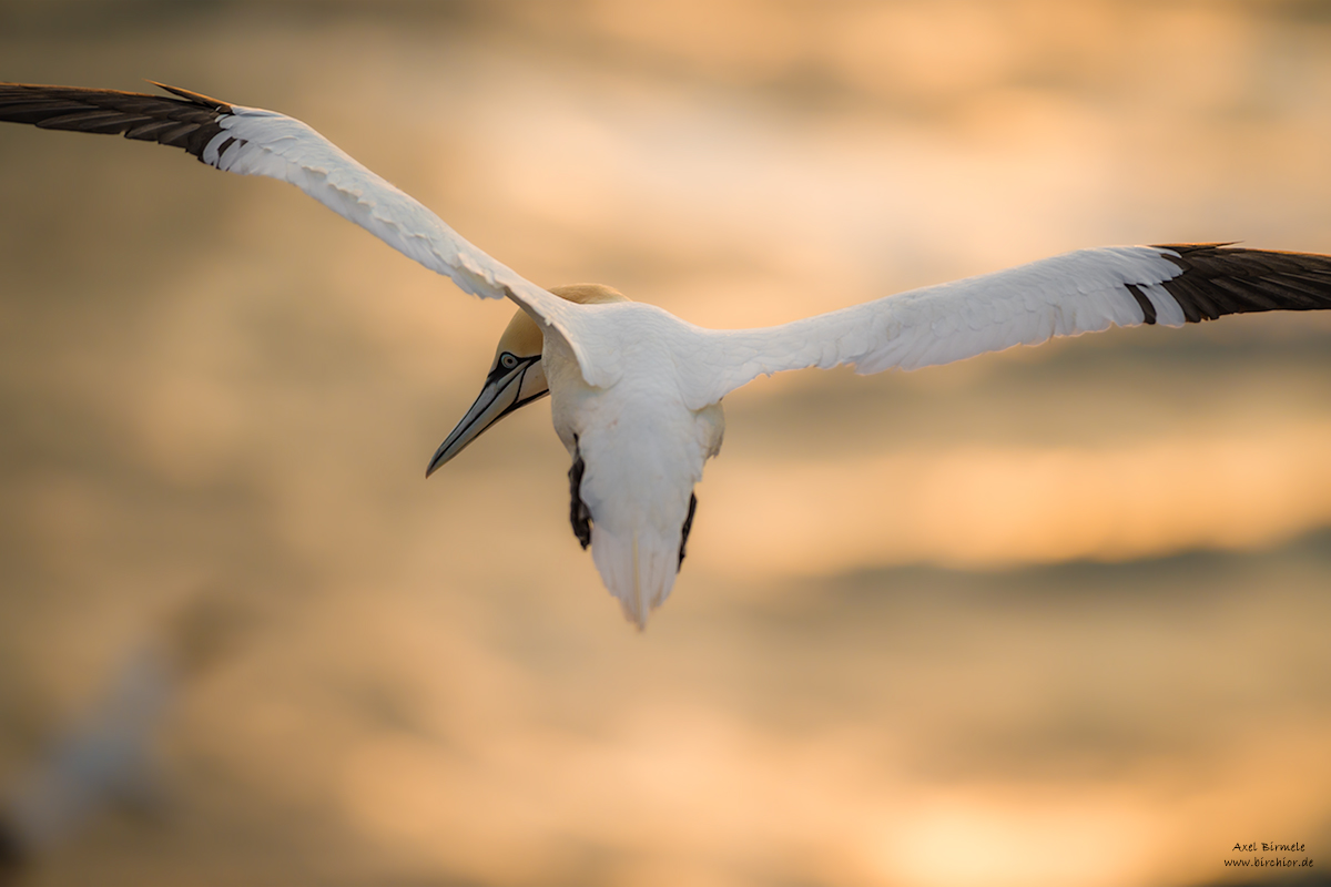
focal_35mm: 300
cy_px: 444
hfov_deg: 6.9
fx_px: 11091
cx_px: 666
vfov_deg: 4.6
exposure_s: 1/2000
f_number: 2.8
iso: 400
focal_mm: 300
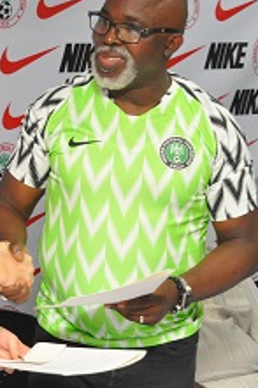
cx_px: 29
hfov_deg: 10.6
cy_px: 161
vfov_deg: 16.0
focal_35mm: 128
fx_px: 1378
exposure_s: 1/60
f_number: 7.1
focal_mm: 44
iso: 1600
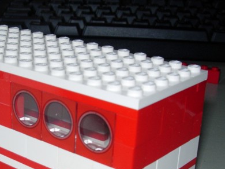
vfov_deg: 18.6
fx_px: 507
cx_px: 55
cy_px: 146
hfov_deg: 24.7
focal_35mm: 78
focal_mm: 7.8
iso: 79
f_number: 4.8
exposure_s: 1/32
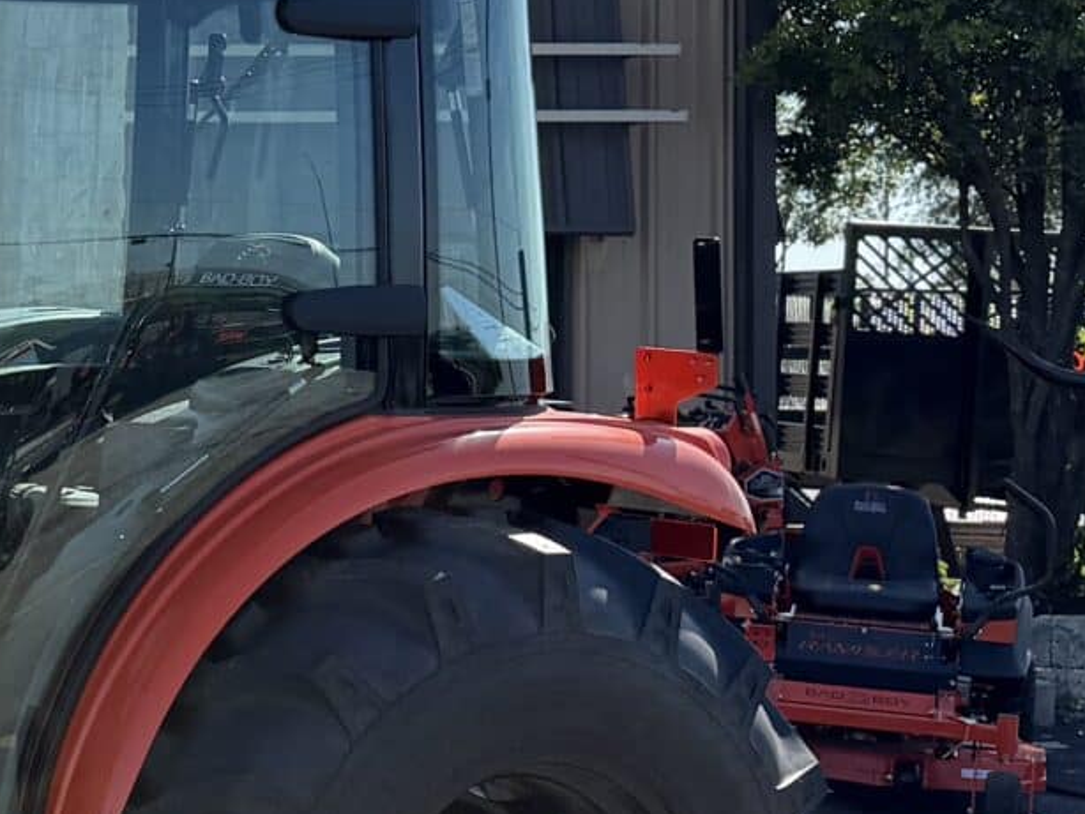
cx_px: -565
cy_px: 302
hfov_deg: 17.5
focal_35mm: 100
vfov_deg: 14.8
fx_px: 3136
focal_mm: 6.76
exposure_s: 1/3584
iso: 100
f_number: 1.78
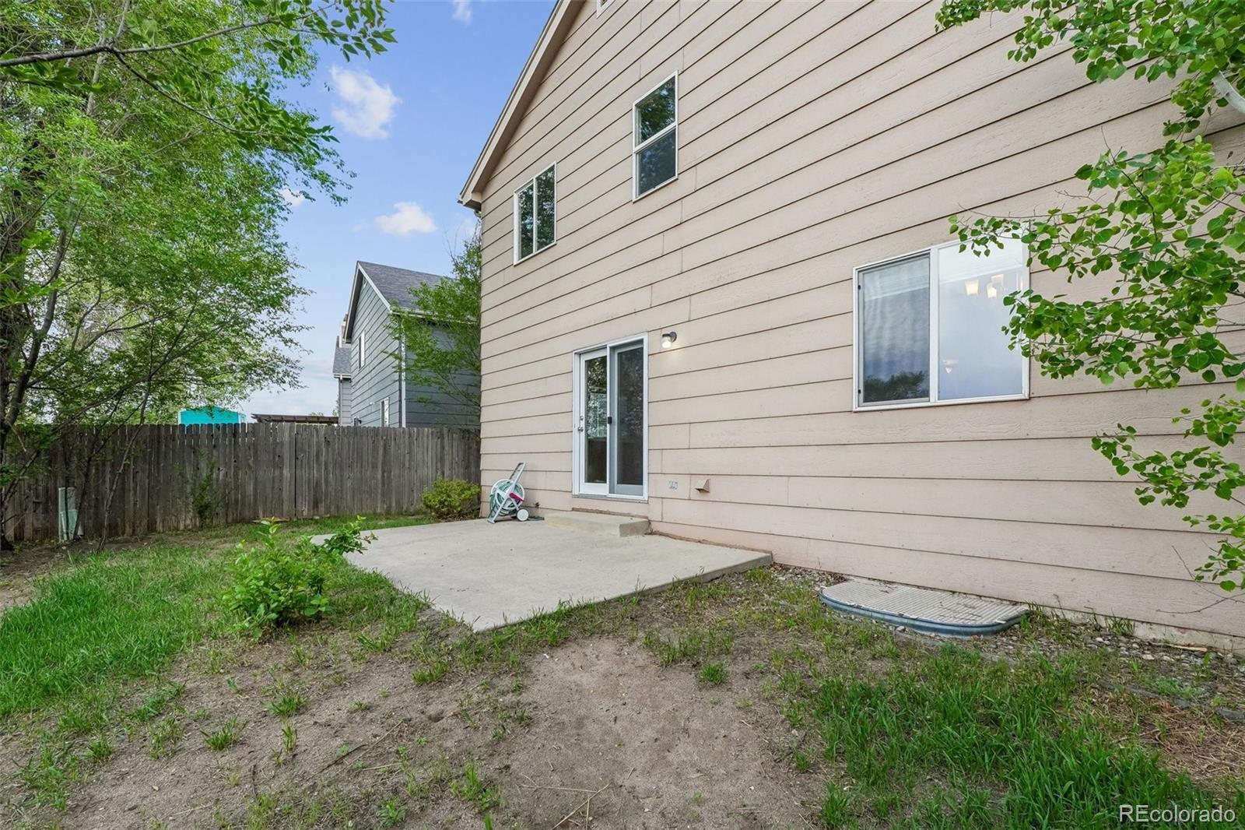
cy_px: 415
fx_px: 519
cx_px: 622
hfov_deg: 100.4
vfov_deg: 77.3
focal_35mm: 15
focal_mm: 10
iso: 640
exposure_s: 1/320
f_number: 9
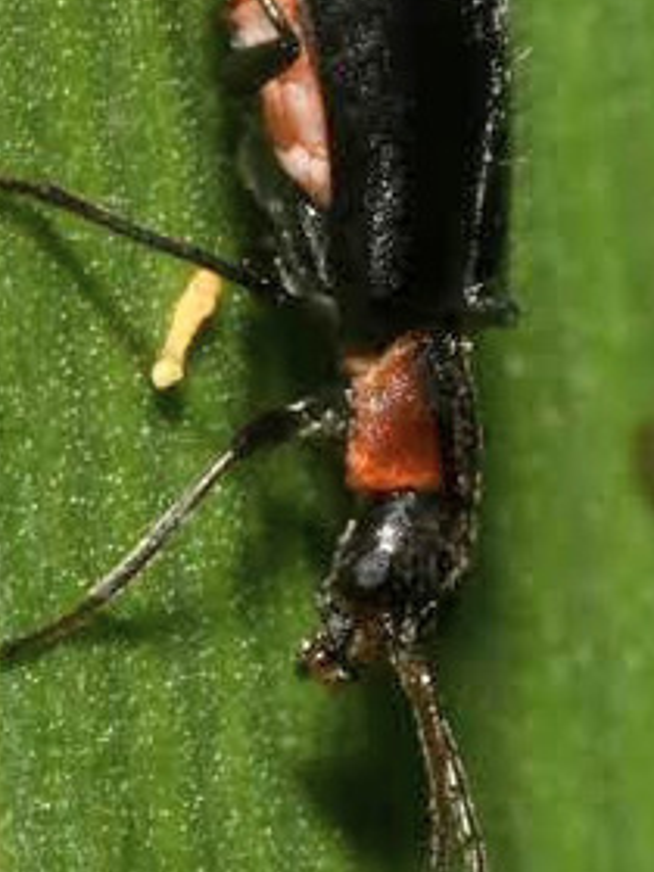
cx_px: 324
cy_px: 311
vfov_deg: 5.7
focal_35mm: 346
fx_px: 8718
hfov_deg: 4.3
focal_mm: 105
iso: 250
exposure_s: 1/60
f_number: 32
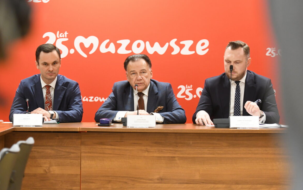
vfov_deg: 7.8
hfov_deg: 12.4
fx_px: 1396
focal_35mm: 169
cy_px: 96
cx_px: 151
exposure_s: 1/160
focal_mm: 110
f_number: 2.8
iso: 3200
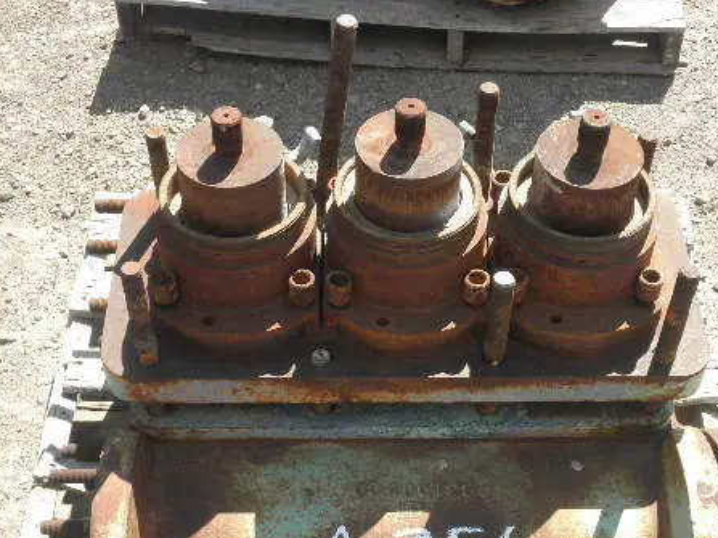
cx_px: 366
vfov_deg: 23.1
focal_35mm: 63
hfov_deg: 30.7
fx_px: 1306
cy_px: 382
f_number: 3.4
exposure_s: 1/320
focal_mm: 7.9
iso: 64
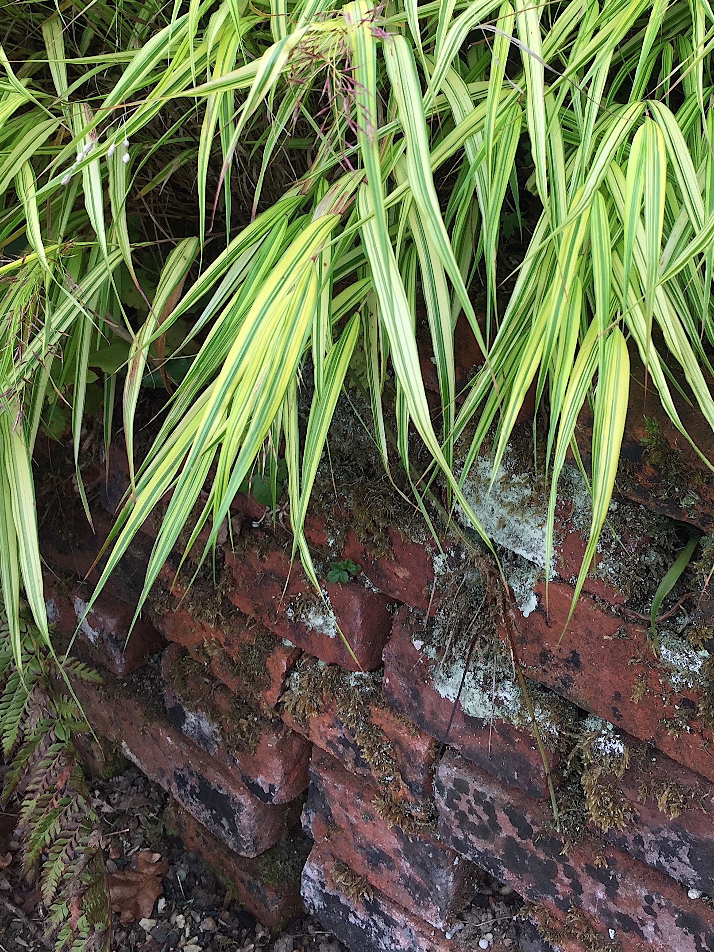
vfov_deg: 41.8
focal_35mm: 44
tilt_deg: -22.5
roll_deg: -1.0
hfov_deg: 32.8
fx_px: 1210
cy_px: 247
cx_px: 423
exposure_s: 1/194
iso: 32
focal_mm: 4.15
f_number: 2.2
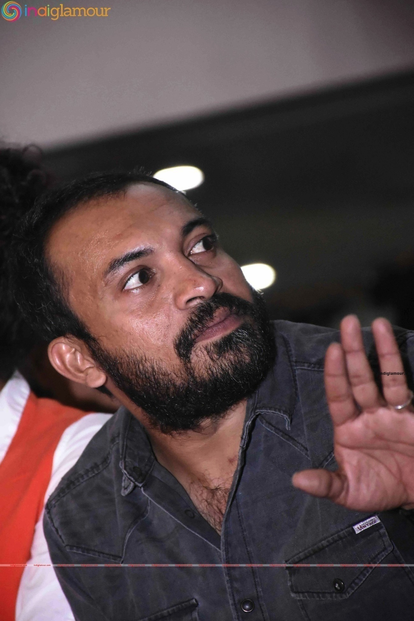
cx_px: 207
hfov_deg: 6.5
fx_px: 3622
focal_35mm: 210
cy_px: 310
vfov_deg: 9.8
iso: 8000
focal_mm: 140
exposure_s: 1/80
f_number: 5.6
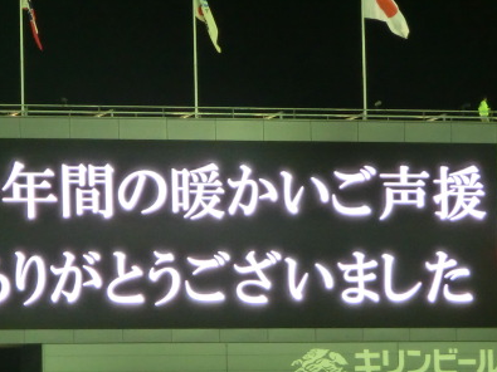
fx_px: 4607
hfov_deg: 6.2
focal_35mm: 321
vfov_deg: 4.6
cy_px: 259
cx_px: 179
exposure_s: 1/60
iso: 500
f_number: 5.8
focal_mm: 35.05
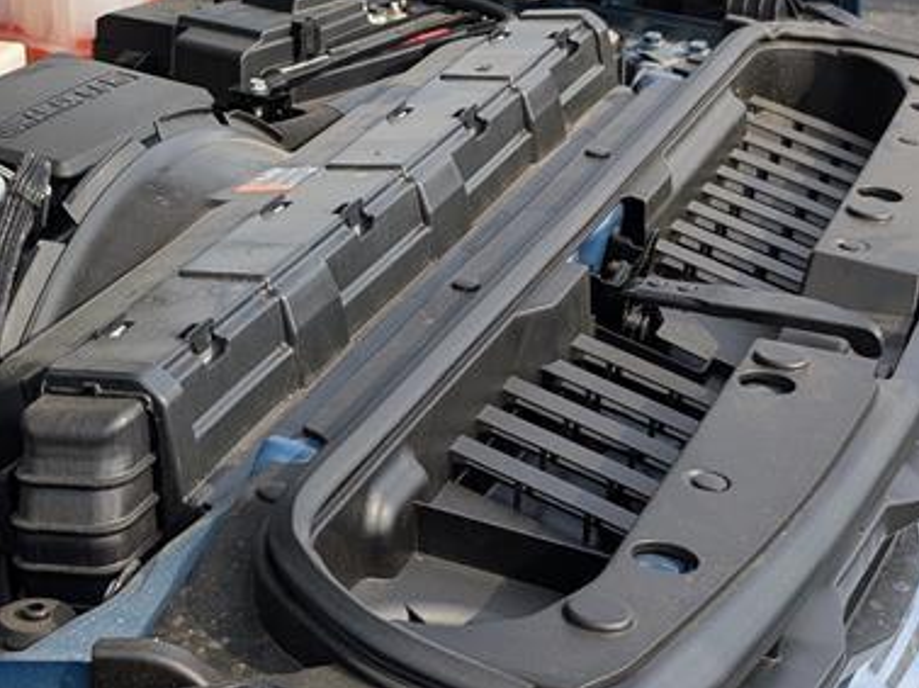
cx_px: 231
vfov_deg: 17.7
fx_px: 2202
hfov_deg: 23.3
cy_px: 282
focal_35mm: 83
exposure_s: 1/556
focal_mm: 6.9
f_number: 1.68
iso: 19
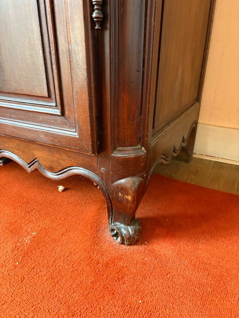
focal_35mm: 26
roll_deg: -0.5
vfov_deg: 67.3
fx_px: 239
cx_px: 120
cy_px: 159
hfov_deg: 53.1
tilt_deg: -27.8
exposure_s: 1/33
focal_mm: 5.96
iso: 400
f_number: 1.6
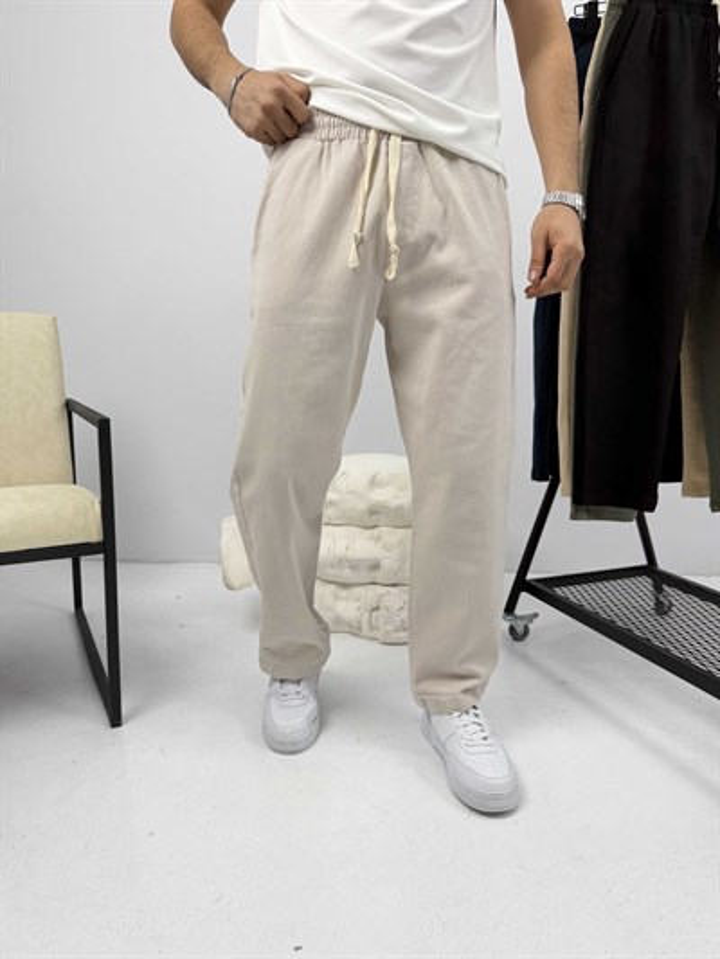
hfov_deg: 56.8
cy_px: 480
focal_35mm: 24
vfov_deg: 71.6
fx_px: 665
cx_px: 360
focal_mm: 6.76
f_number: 1.78
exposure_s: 1/121
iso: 64
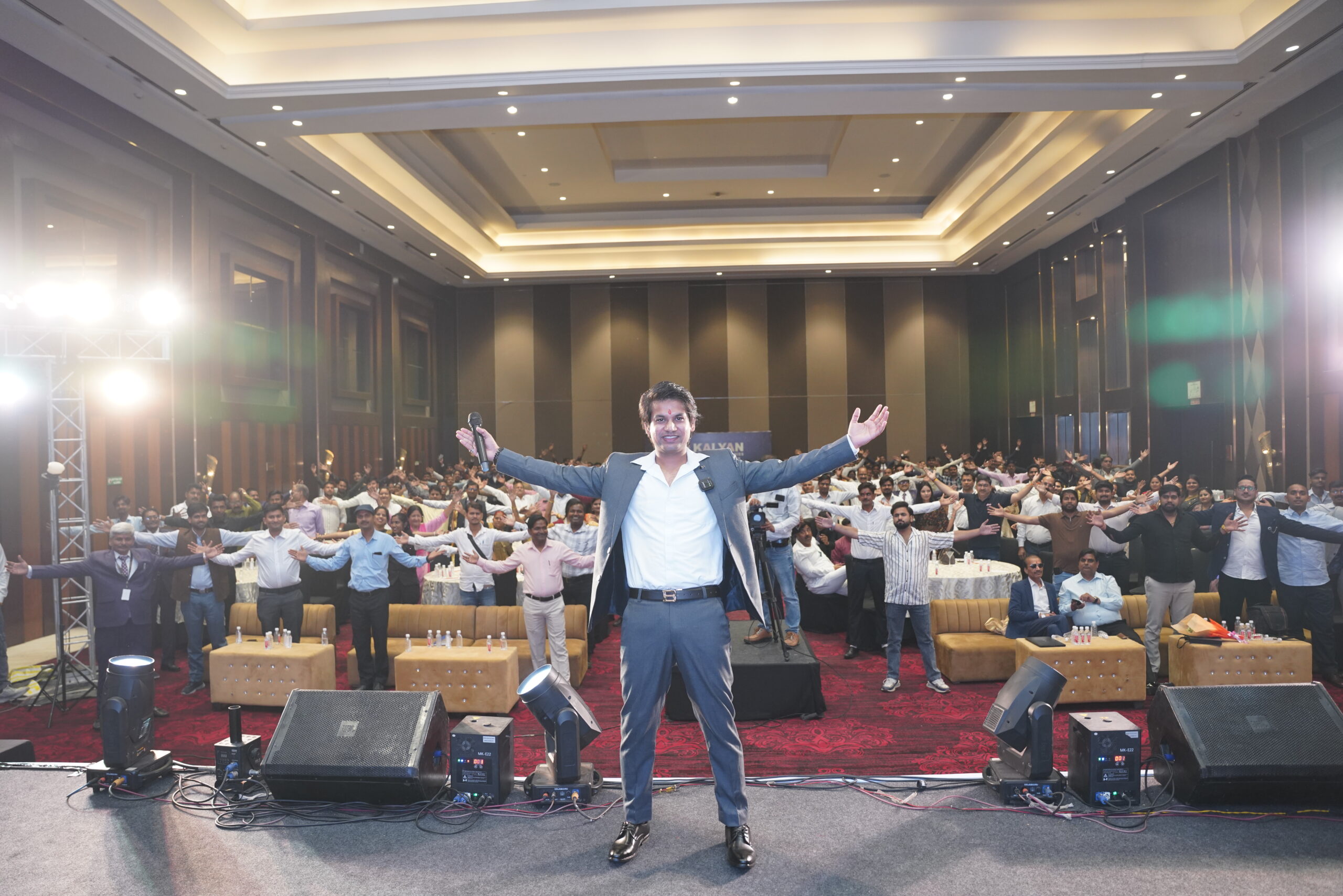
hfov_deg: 73.7
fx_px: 895
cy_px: 448
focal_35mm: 24
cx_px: 672
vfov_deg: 53.2
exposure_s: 1/100
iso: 1250
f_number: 3.2
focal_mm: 24
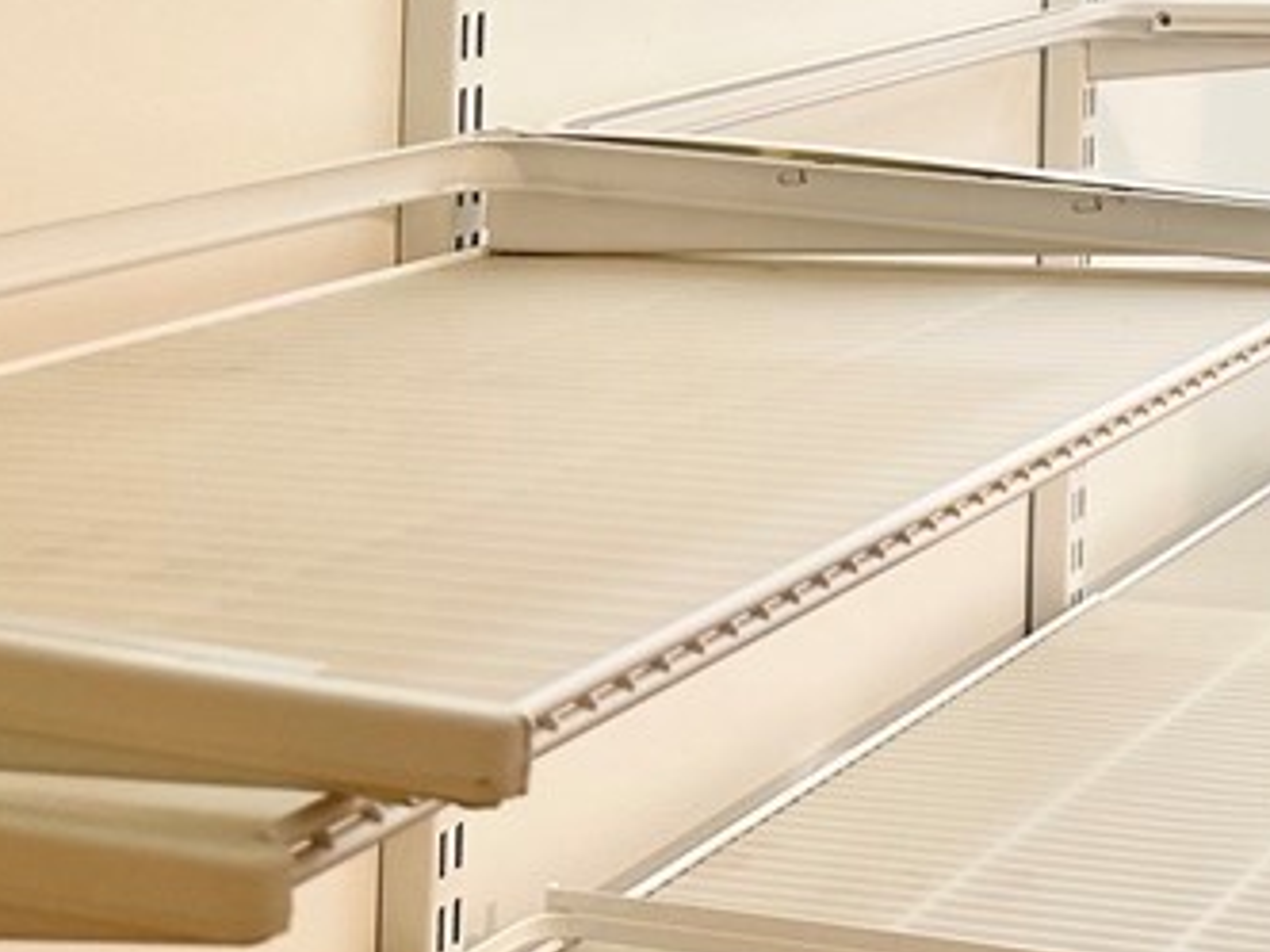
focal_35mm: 74
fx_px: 2715
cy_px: -333
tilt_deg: +2.9
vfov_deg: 18.3
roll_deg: -0.4
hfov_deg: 23.4
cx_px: 1630
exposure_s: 1/60
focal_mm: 6.86
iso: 125
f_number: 1.78
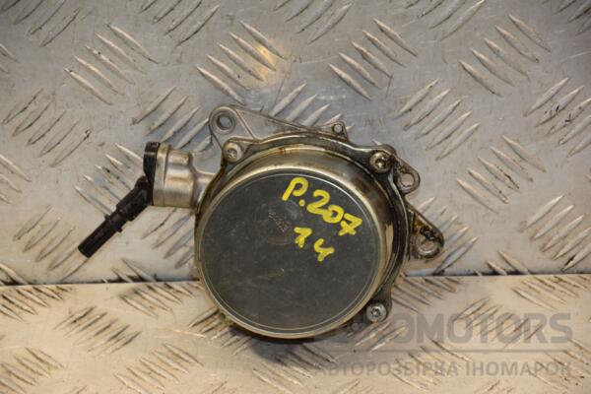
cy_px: 197
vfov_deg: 8.7
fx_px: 2585
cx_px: 296
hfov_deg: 13.0
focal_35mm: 158
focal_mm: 105
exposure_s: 1/160
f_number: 5.6
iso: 800
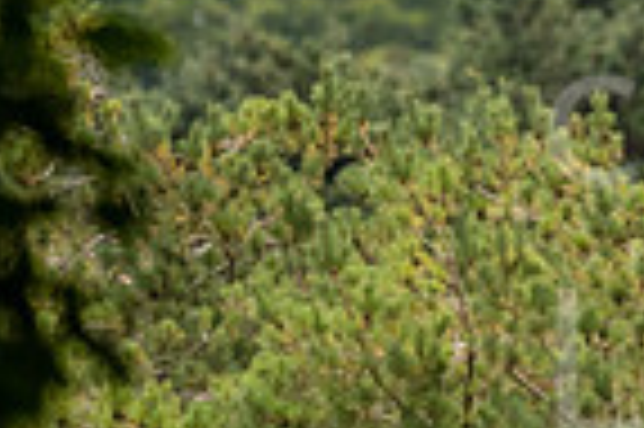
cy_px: 405
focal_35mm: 1821
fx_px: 32538
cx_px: 1139
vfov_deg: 0.8
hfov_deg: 1.1
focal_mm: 300
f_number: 4
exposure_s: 1/1250
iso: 320
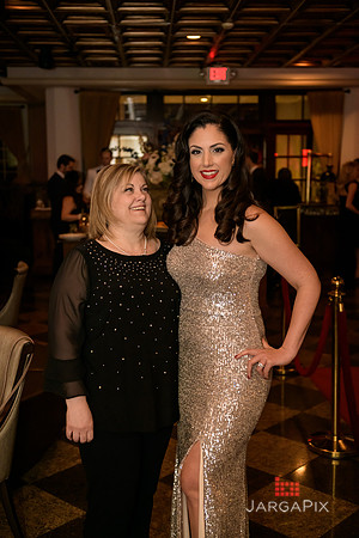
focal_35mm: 45
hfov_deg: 29.9
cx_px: 180
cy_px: 269
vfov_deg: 43.6
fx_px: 673
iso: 1600
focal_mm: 45
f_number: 3.2
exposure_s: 1/125
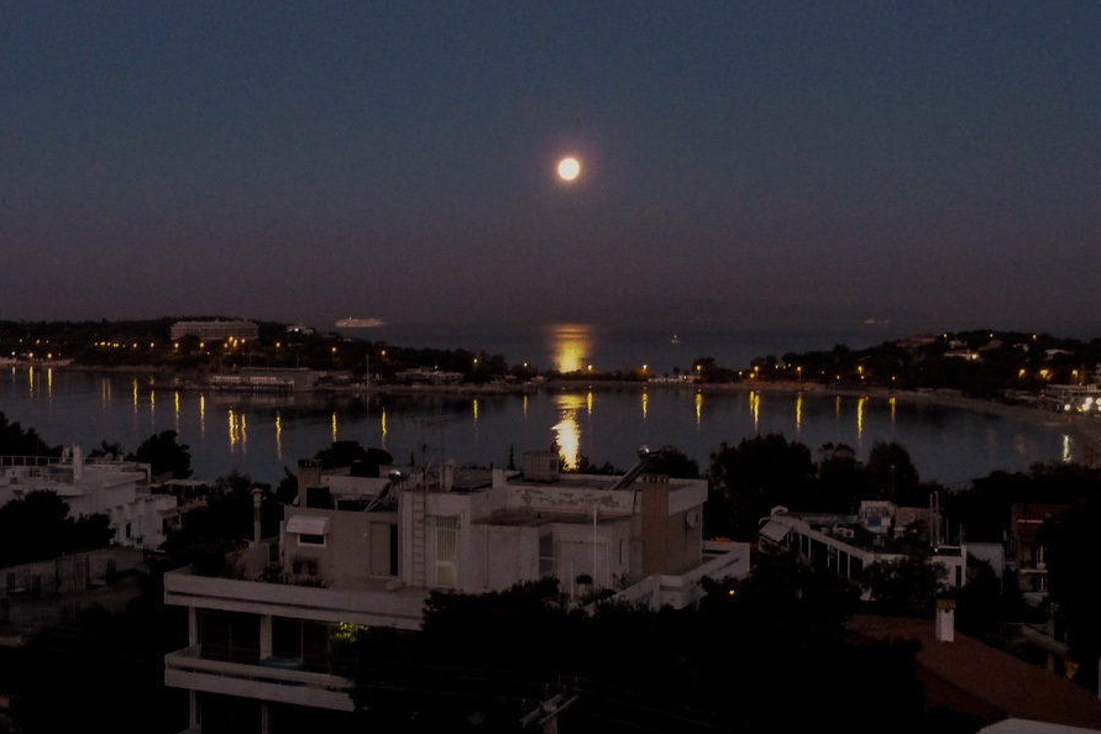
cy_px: 387
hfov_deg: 39.9
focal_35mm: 49
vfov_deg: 27.5
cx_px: 383
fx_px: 1498
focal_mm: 5.7
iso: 800
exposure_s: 1/5
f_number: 3.5
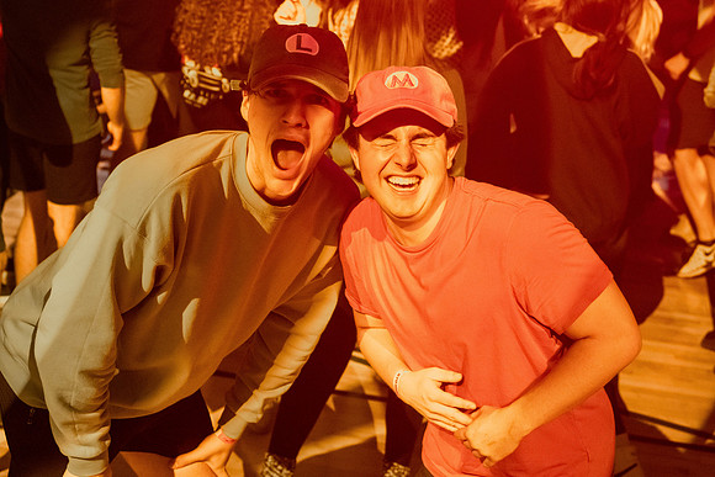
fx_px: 1214
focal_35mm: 61
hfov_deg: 32.8
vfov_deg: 22.2
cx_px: 363
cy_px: 178
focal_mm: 48
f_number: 4
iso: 5000
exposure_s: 1/200
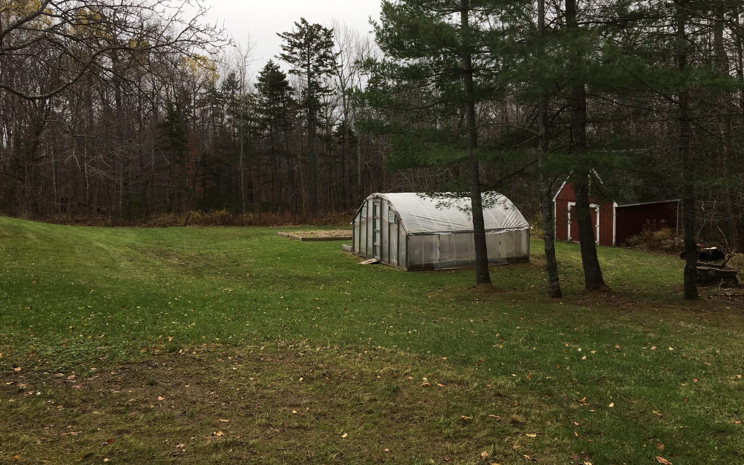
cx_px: 371
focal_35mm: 31
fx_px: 629
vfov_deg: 40.5
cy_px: 206
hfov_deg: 61.2
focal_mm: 4.15
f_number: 2.2
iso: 25
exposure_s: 1/680
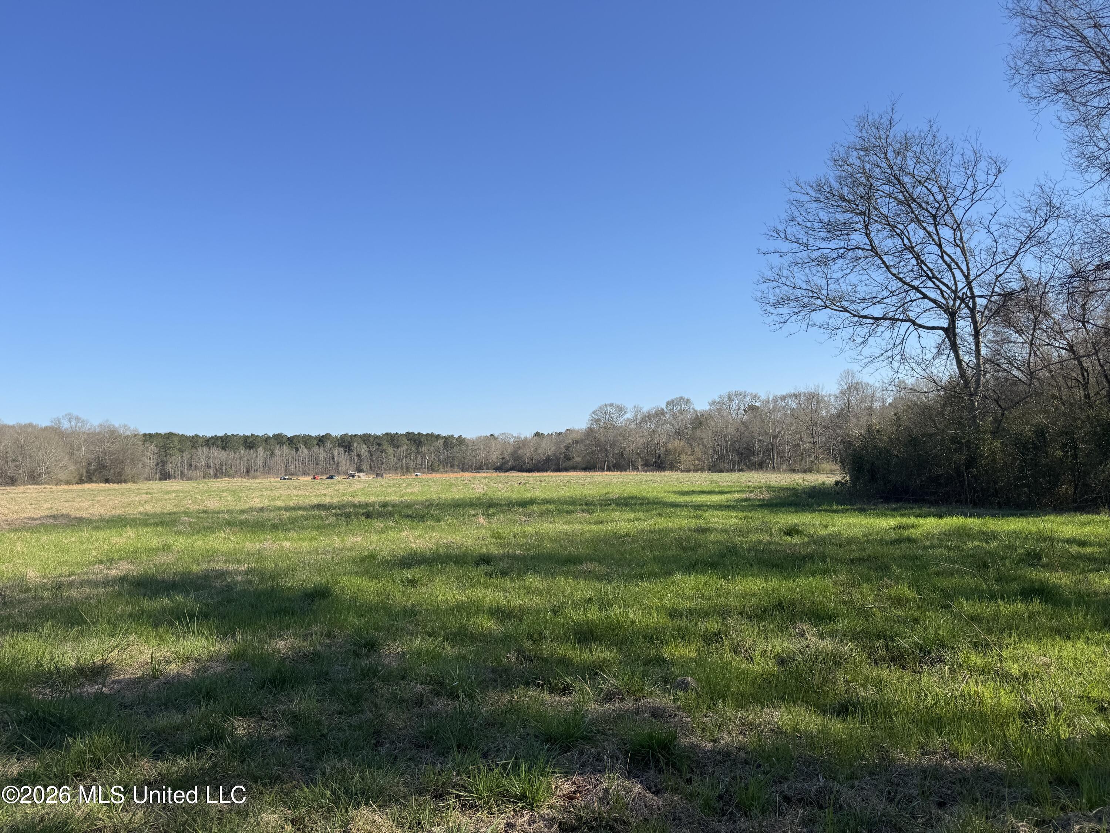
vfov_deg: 56.8
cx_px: 555
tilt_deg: +4.3
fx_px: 770
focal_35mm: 24
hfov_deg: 71.6
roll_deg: +2.8
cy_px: 416
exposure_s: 1/4310
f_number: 1.78
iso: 80
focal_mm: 6.76
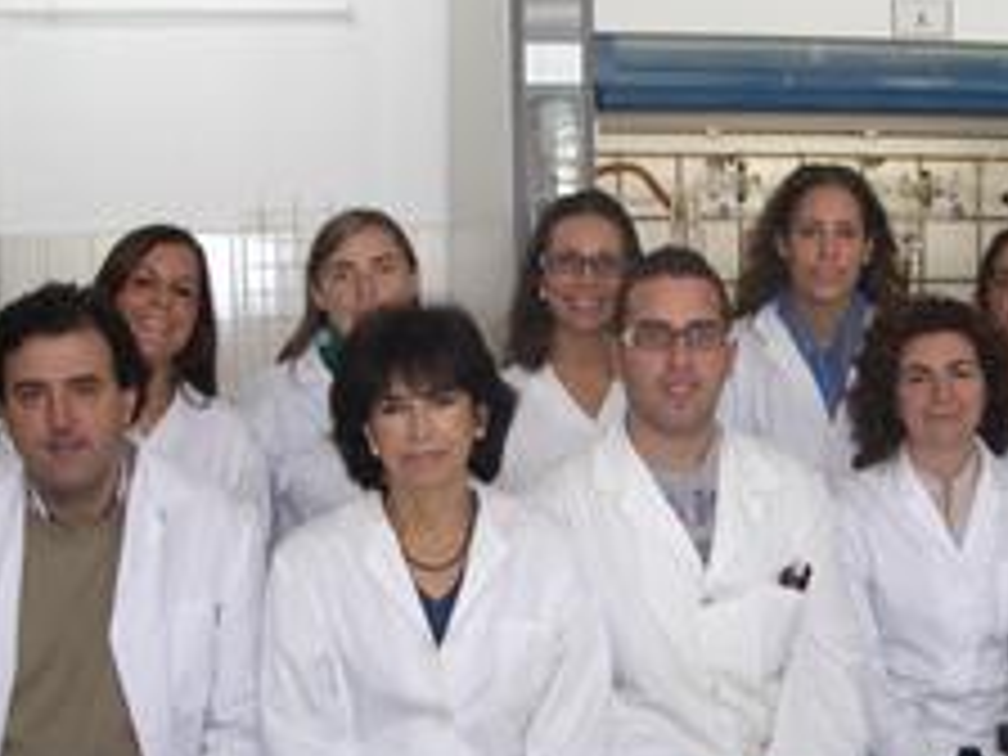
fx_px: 1660
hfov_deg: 33.6
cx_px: 628
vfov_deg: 25.6
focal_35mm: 57
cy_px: 423
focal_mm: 5.8
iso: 100
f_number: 2.6
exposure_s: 1/80
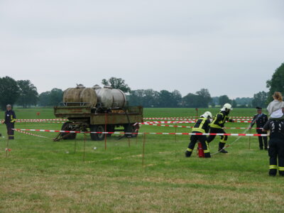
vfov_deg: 17.6
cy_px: 106
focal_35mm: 84
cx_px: 142
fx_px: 689
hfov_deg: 23.3
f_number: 7.1
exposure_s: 1/250
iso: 200
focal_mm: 42
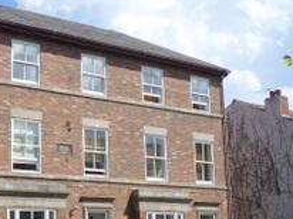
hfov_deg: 29.1
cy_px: 144
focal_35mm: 63
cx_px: 13
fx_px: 533
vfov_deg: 23.1
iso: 80
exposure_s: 1/400
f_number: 5.6
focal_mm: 4.8
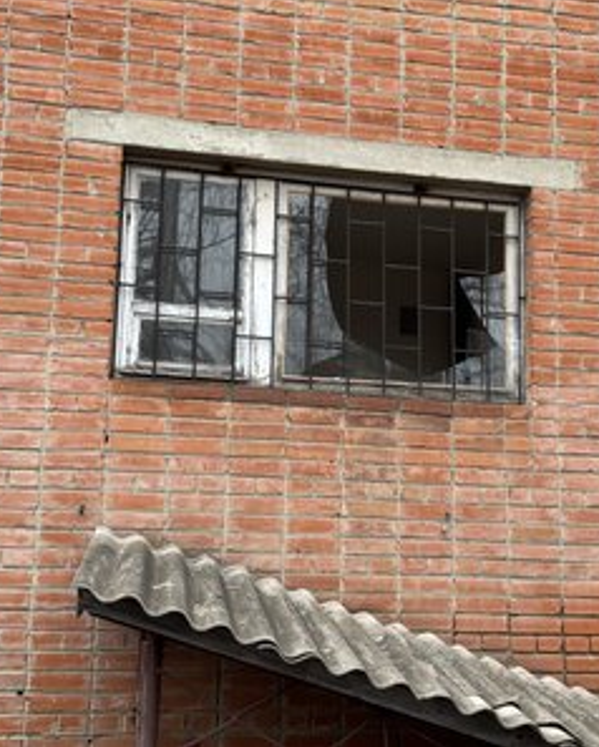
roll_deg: -1.0
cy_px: 372
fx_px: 1395
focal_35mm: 63
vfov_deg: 30.0
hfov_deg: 24.1
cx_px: 425
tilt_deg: +13.8
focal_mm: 6.76
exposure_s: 1/621
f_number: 1.78
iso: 64
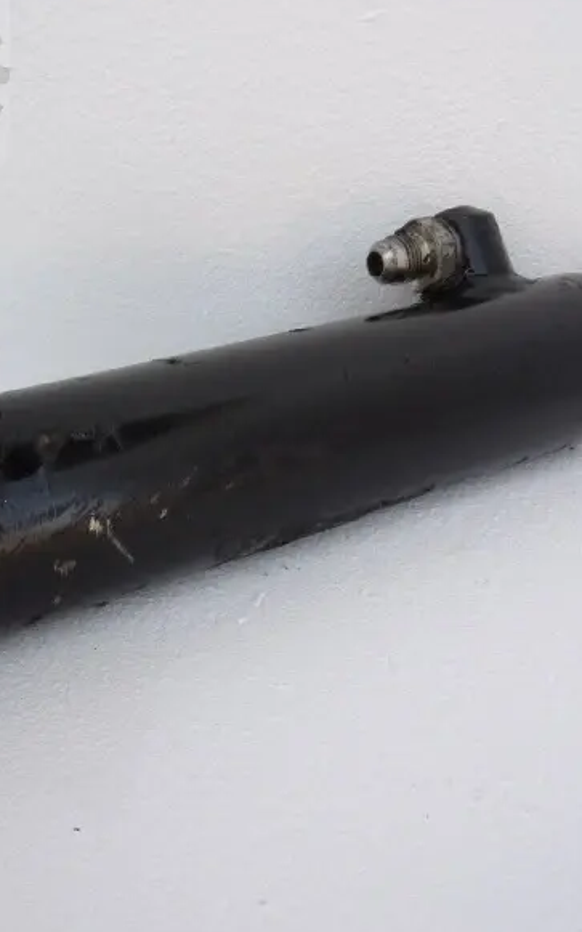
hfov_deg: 35.6
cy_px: 457
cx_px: 154
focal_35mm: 35
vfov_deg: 55.3
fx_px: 888
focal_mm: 4.3
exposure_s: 1/120
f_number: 3.3
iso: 80
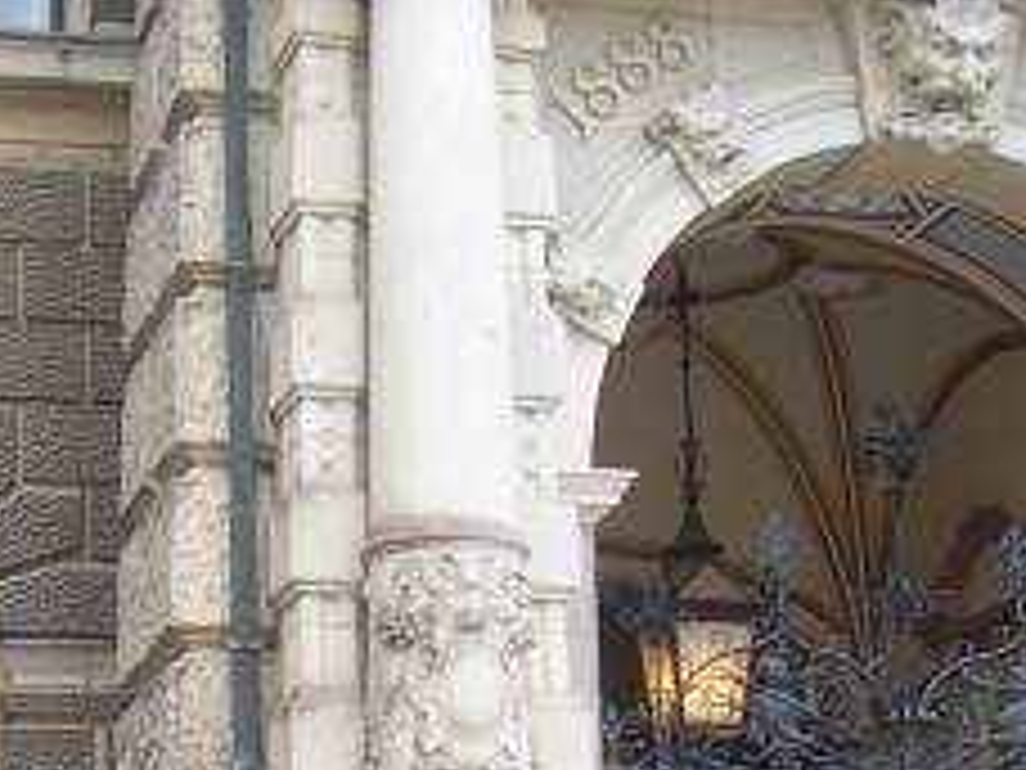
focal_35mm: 104
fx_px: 3083
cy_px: 860
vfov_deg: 13.9
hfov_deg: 18.8
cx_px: 243
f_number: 2.8
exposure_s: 1/250
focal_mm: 5.6
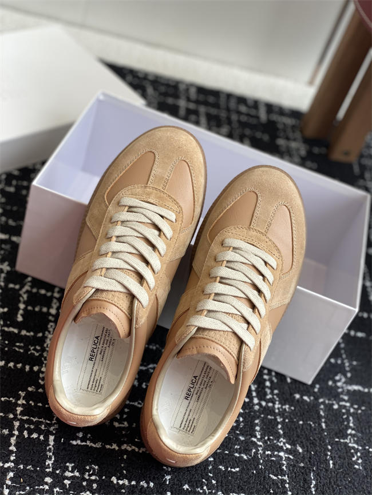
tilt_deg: -39.4
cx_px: 186
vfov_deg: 36.8
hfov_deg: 28.0
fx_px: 745
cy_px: 248
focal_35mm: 52
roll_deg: -21.6
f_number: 2
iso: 25
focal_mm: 6
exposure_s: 1/122
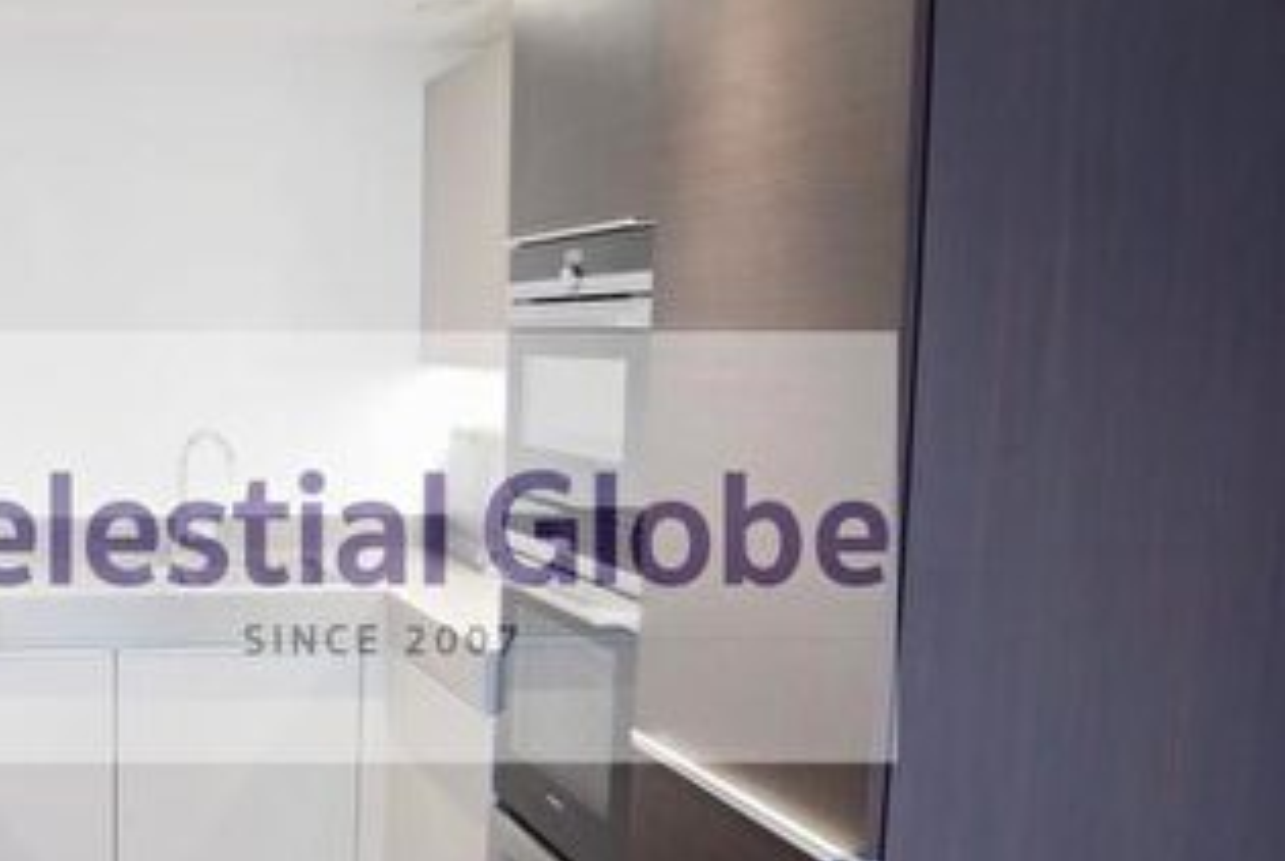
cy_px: 518
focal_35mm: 40
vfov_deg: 33.4
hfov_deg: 43.9
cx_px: 114
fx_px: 1430
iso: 250
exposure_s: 1/20
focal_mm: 18
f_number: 3.5
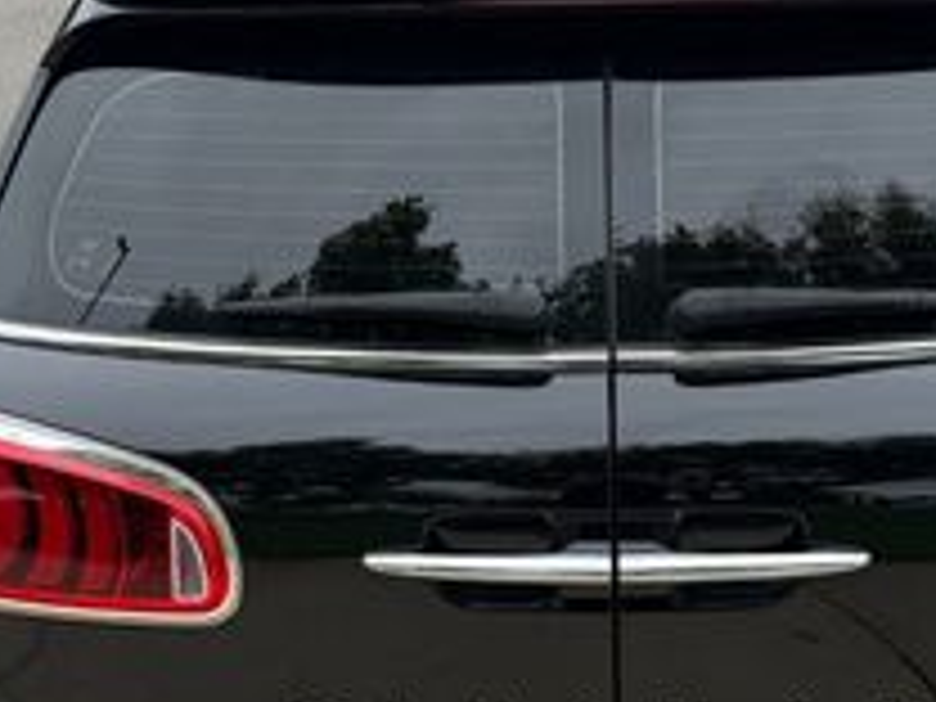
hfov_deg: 26.3
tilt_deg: -13.6
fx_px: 2001
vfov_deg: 19.8
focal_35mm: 74
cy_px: 248
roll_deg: +0.6
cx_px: 531
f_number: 1.78
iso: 80
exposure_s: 1/649
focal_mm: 6.76
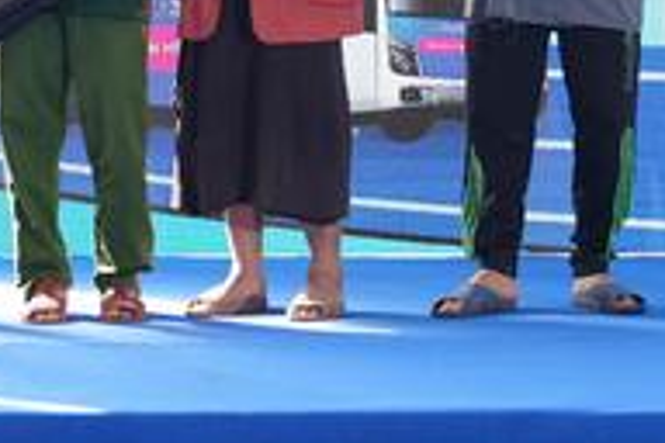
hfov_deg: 13.0
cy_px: -196
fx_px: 2918
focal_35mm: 158
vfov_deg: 8.5
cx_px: 475
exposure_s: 1/200
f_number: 2.8
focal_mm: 38
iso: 200
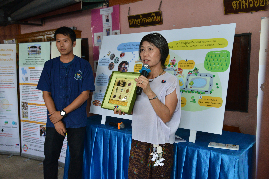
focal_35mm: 34
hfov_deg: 55.8
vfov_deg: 38.9
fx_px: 254
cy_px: 90
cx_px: 134
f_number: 6.3
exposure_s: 1/80
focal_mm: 34
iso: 1250
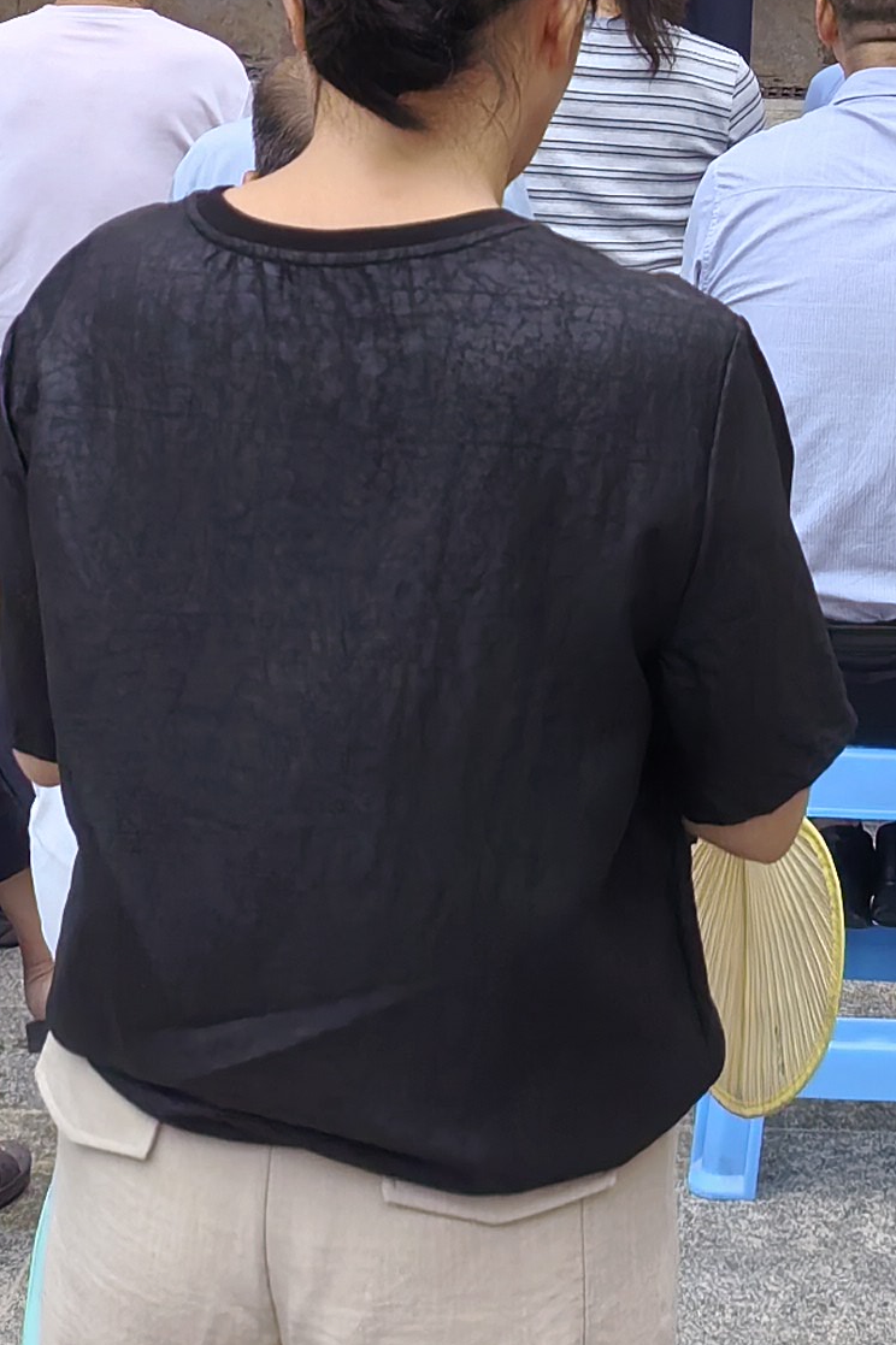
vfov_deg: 18.4
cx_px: 847
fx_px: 3847
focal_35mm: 103
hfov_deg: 13.1
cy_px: -442
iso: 50
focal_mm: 5.52
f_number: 1.9
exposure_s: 1/527
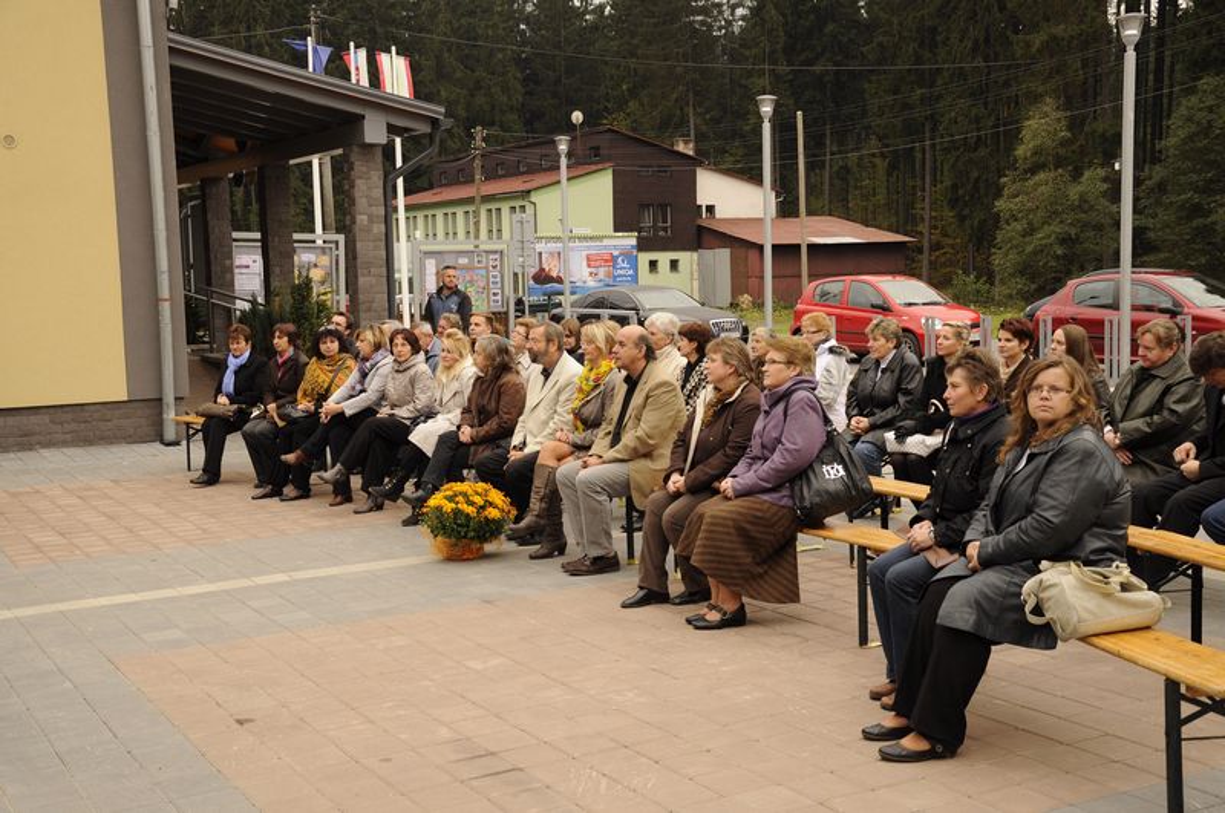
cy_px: 406
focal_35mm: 42
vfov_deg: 31.8
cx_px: 612
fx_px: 1427
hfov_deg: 46.5
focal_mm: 28
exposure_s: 1/160
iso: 200
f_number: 5.6
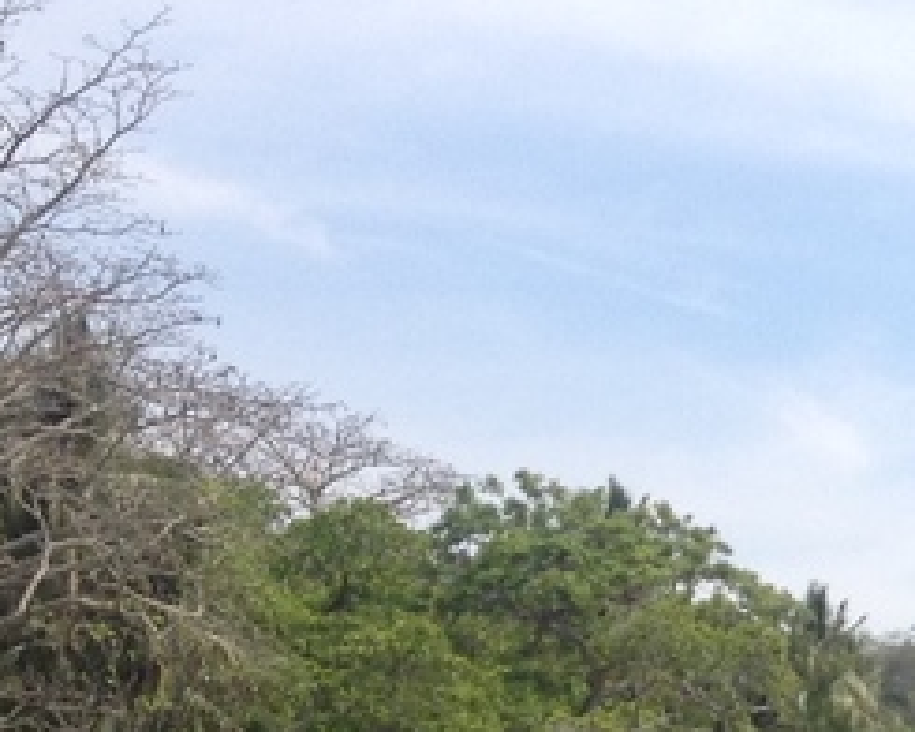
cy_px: 1042
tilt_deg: -1.7
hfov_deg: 10.8
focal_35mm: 167
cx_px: 1666
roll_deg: +0.9
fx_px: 4522
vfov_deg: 9.1
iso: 50
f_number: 2.4
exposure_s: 1/1672
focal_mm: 4.28
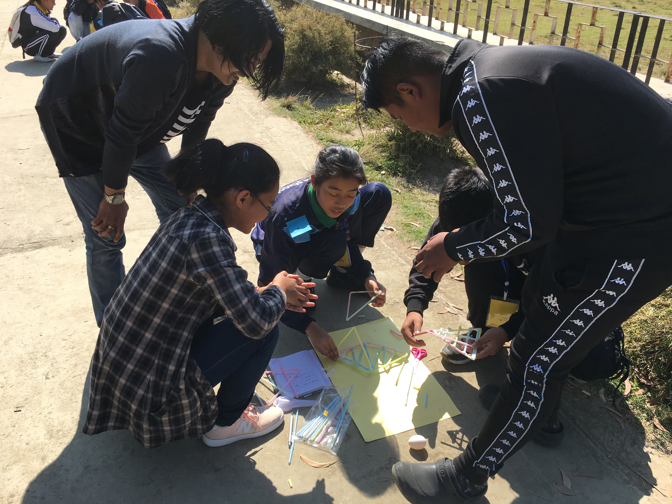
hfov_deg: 61.7
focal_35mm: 29
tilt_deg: -32.8
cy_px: 252
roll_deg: -0.2
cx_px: 336
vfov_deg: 48.2
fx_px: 563
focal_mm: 4.15
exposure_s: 1/1083
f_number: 2.2
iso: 25
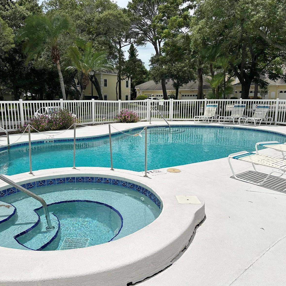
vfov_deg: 55.6
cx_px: 123
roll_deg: -0.7
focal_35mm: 29
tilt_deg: -9.9
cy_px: 143
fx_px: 271
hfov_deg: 55.4
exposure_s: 1/15625
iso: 80
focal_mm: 6.86
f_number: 1.78
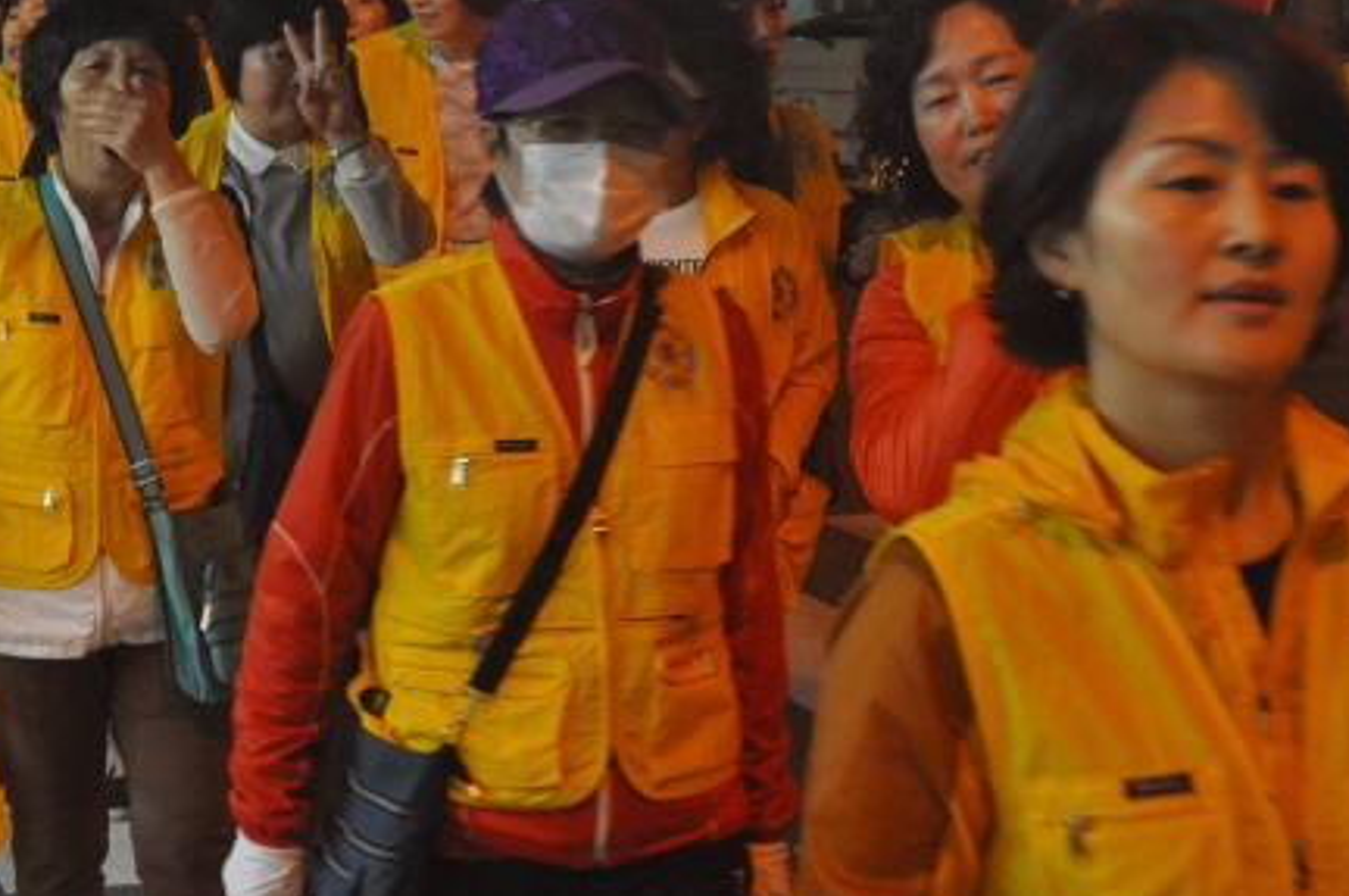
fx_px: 2910
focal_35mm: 78
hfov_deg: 26.1
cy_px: 304
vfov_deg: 17.5
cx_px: 568
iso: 3200
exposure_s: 1/60
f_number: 8
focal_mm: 35
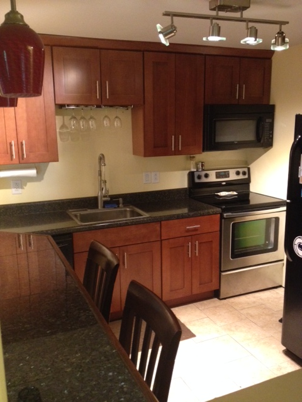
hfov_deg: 40.7
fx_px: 407
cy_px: 201
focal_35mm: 35
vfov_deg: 52.6
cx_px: 151
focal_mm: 4.28
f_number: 2.4
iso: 400
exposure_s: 1/15
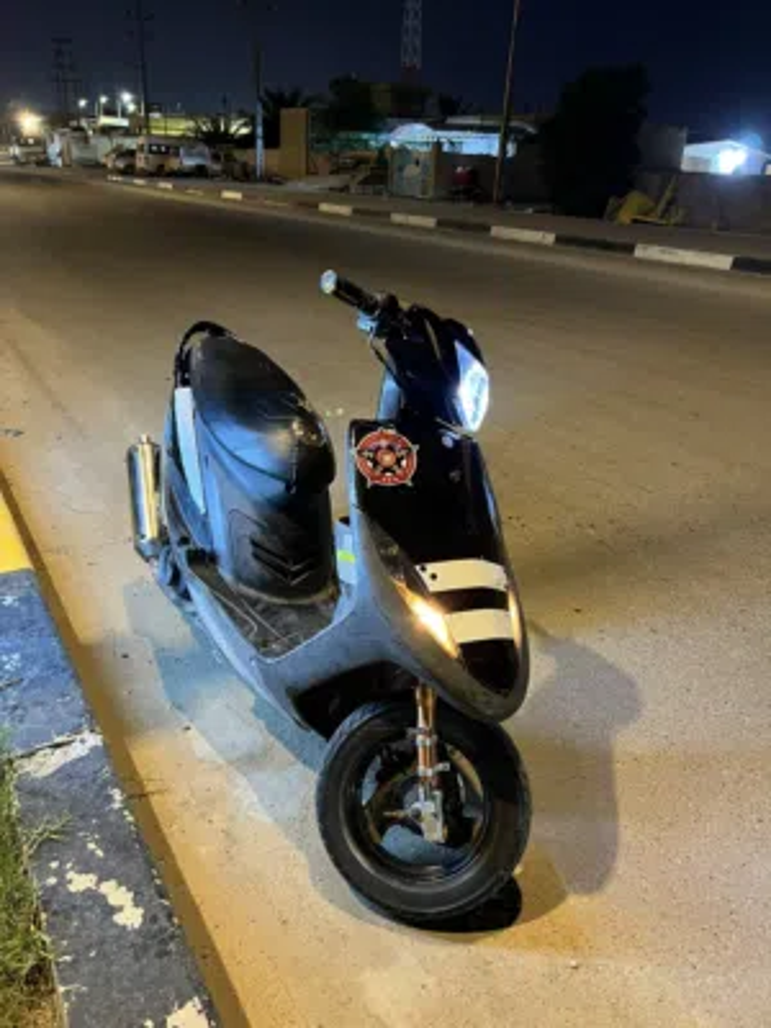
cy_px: 514
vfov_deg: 67.3
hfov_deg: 53.1
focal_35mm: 26
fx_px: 772
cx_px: 386
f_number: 1.5
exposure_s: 1/33
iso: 400
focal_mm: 5.7
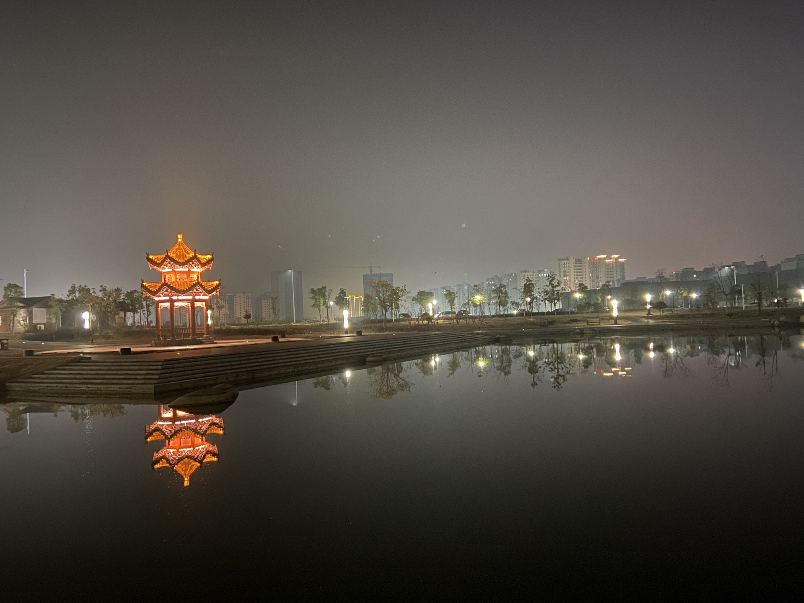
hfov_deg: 67.3
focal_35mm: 26
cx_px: 402
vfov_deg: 53.1
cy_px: 302
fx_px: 604
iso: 1000
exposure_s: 1/8
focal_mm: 4.25
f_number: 1.8
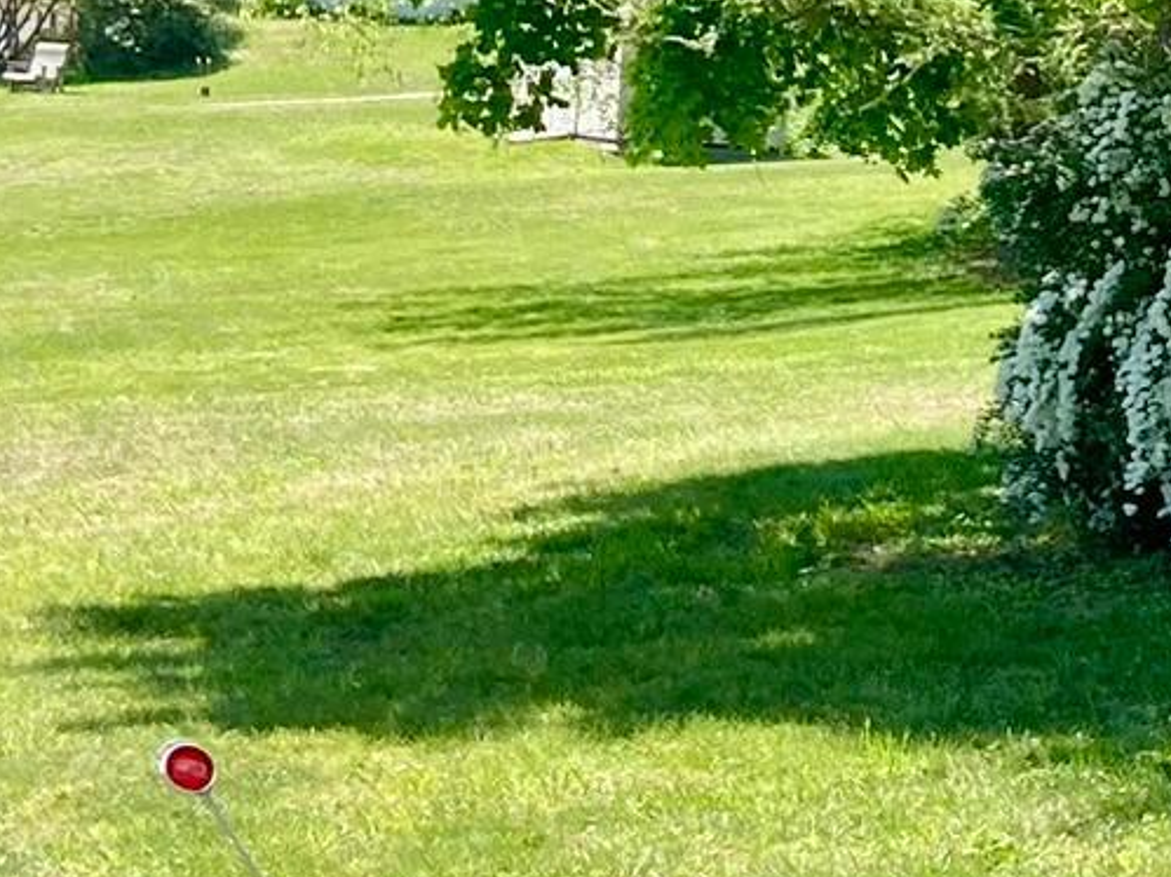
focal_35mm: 115
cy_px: 159
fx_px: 3889
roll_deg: -4.8
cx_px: 2389
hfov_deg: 14.2
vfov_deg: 12.8
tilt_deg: +0.6
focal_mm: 3.99
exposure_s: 1/623
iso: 20
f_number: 1.8
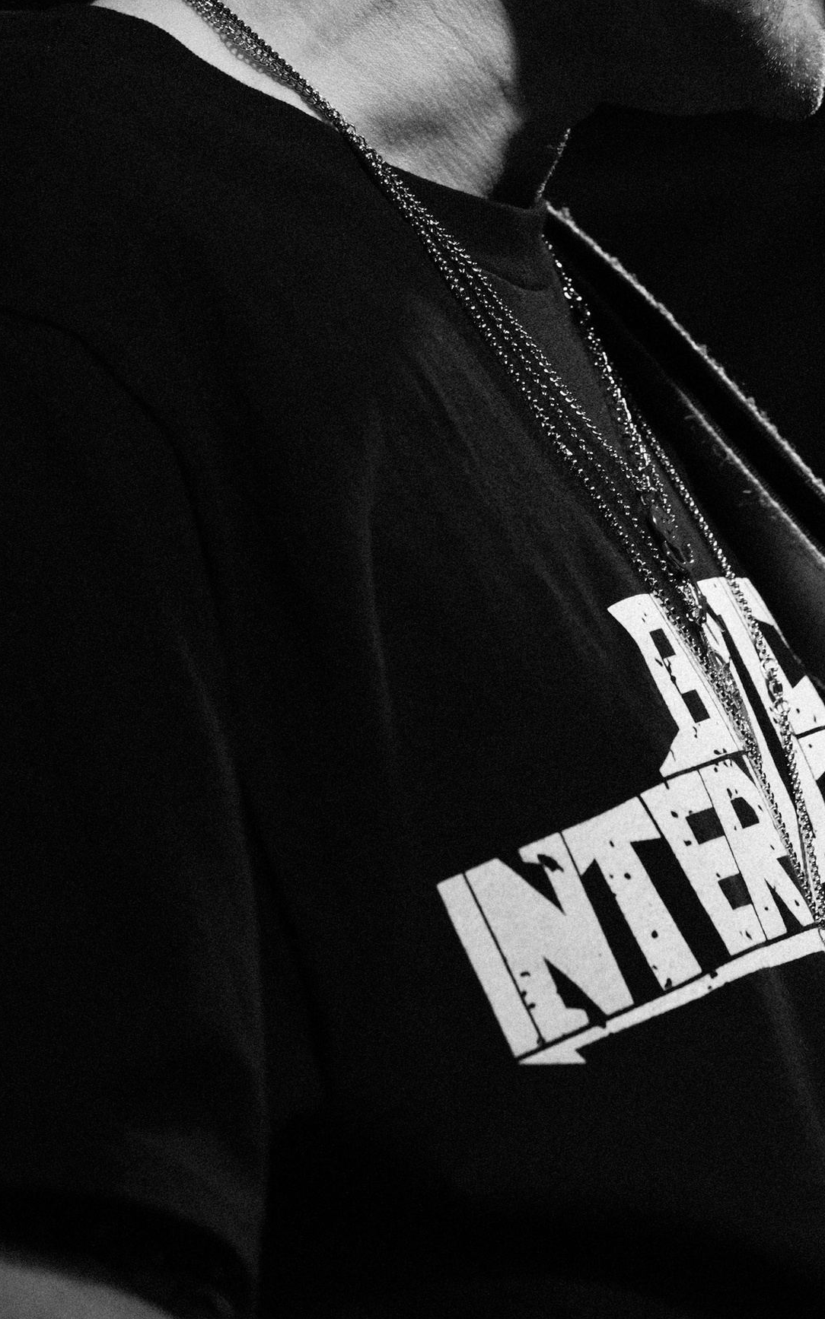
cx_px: 642
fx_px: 9172
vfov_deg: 8.2
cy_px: 48
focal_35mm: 255
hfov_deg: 5.1
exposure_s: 1/180
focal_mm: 75
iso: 640
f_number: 3.2
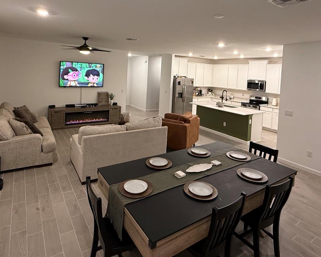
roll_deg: -3.0
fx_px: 209
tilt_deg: -0.8
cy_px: 78
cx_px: 159
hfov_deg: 75.0
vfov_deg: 61.0
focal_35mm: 22
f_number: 2.2
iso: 250
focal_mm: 2.22
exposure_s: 1/60
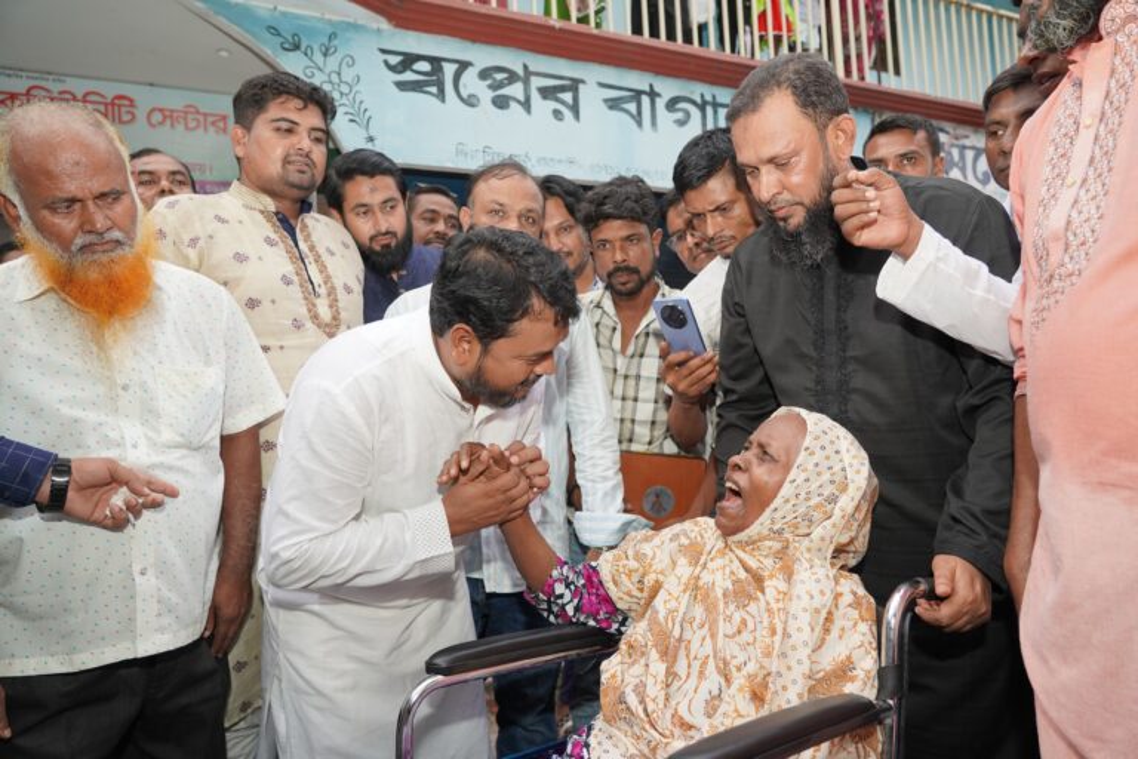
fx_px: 759
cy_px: 380
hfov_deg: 73.7
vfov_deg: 53.1
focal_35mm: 24
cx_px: 569
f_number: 4
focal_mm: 24
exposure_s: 1/160
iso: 250
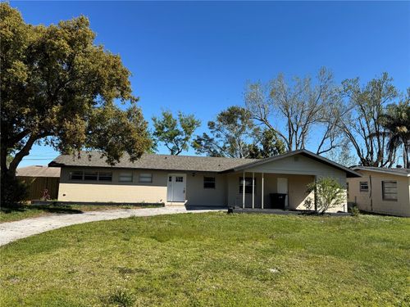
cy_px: 154
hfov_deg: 71.6
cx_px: 205
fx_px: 284
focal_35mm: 24
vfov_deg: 56.8
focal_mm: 6.76
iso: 80
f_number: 1.78
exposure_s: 1/4049
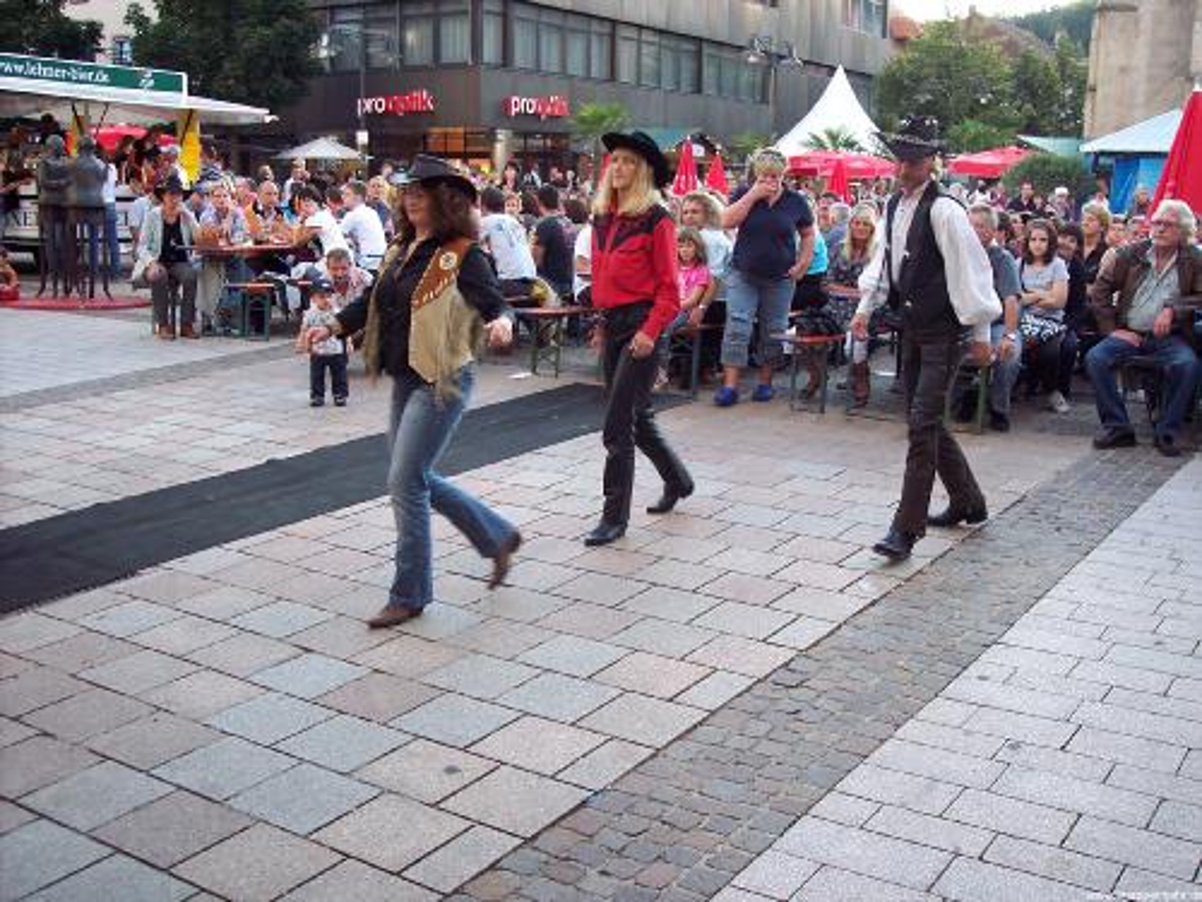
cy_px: 451
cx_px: 601
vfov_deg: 36.8
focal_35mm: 39
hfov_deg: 47.9
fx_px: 1354
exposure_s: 1/60
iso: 100
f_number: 3.4
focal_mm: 8
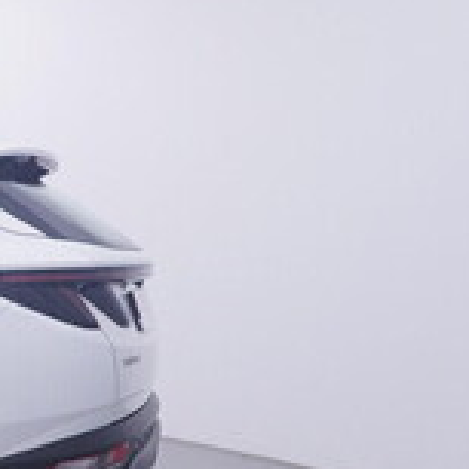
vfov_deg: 25.1
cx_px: -339
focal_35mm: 69
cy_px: 305
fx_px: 1050
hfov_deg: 19.7
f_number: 5
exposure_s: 1/80
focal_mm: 15
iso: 200
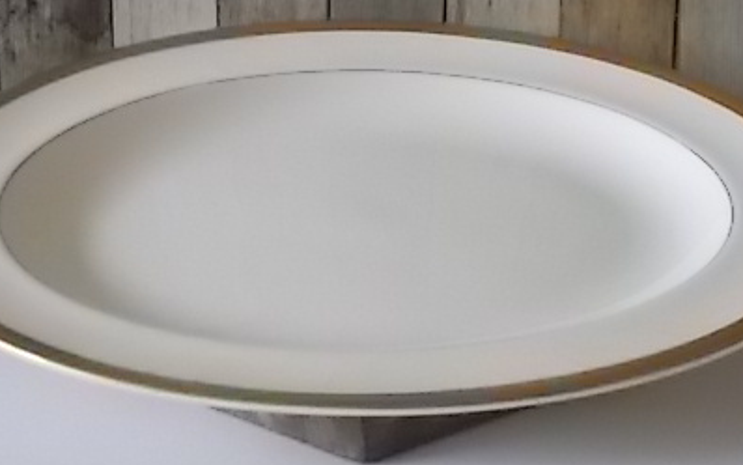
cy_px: 177
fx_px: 1519
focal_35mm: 75
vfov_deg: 17.4
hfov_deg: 27.5
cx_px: 360
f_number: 4.2
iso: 800
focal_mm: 7.9
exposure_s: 1/125
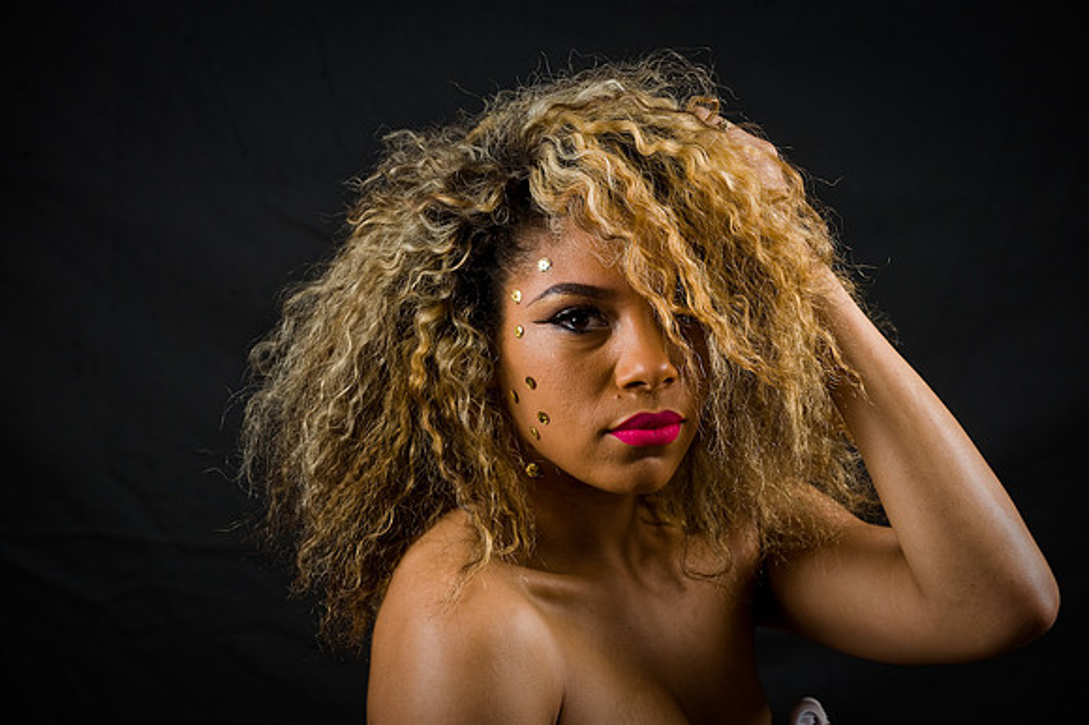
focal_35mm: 140
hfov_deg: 14.7
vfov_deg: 9.8
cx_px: 544
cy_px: 362
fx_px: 4232
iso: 200
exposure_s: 1/125
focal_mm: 140
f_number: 5.6
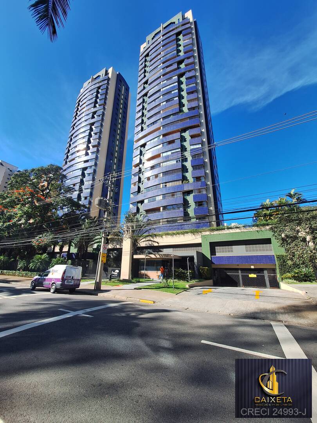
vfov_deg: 106.2
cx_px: 158
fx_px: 159
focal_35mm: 13
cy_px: 212
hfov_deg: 89.9
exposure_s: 1/825
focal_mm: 1.74
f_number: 2.2
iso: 40
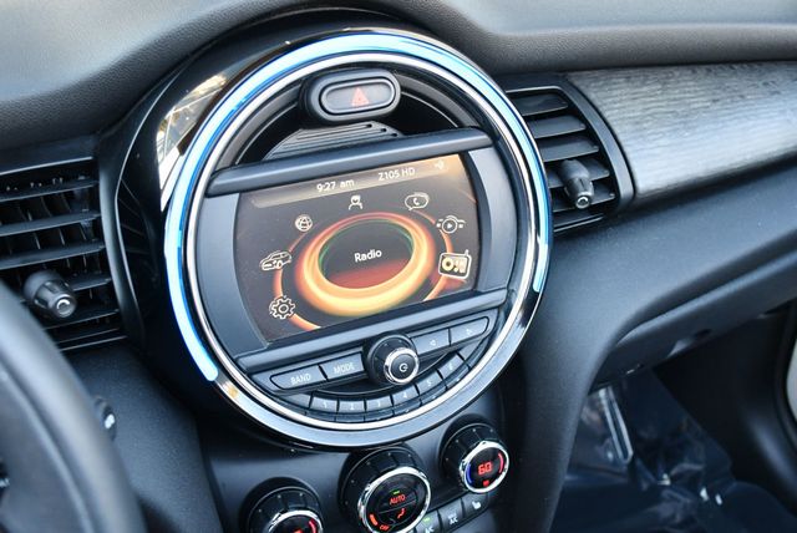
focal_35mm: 36
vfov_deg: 36.9
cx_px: 398
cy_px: 266
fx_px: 798
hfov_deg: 53.1
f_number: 3.5
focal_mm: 18
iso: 800
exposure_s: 1/160
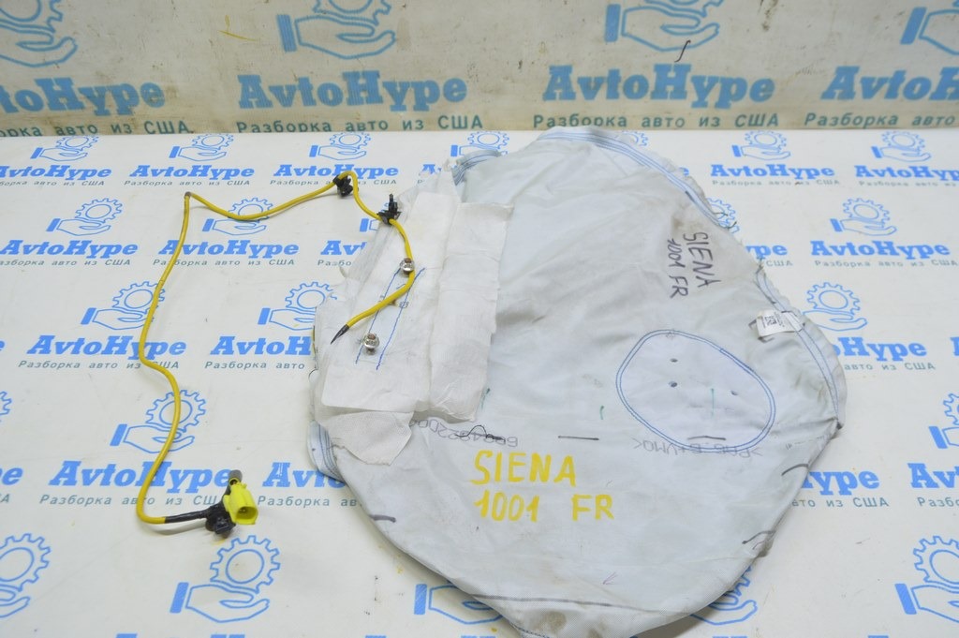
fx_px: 799
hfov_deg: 62.0
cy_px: 319
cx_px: 480
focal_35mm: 30
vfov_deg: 43.5
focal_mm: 20
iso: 400
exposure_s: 1/20
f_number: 5.6
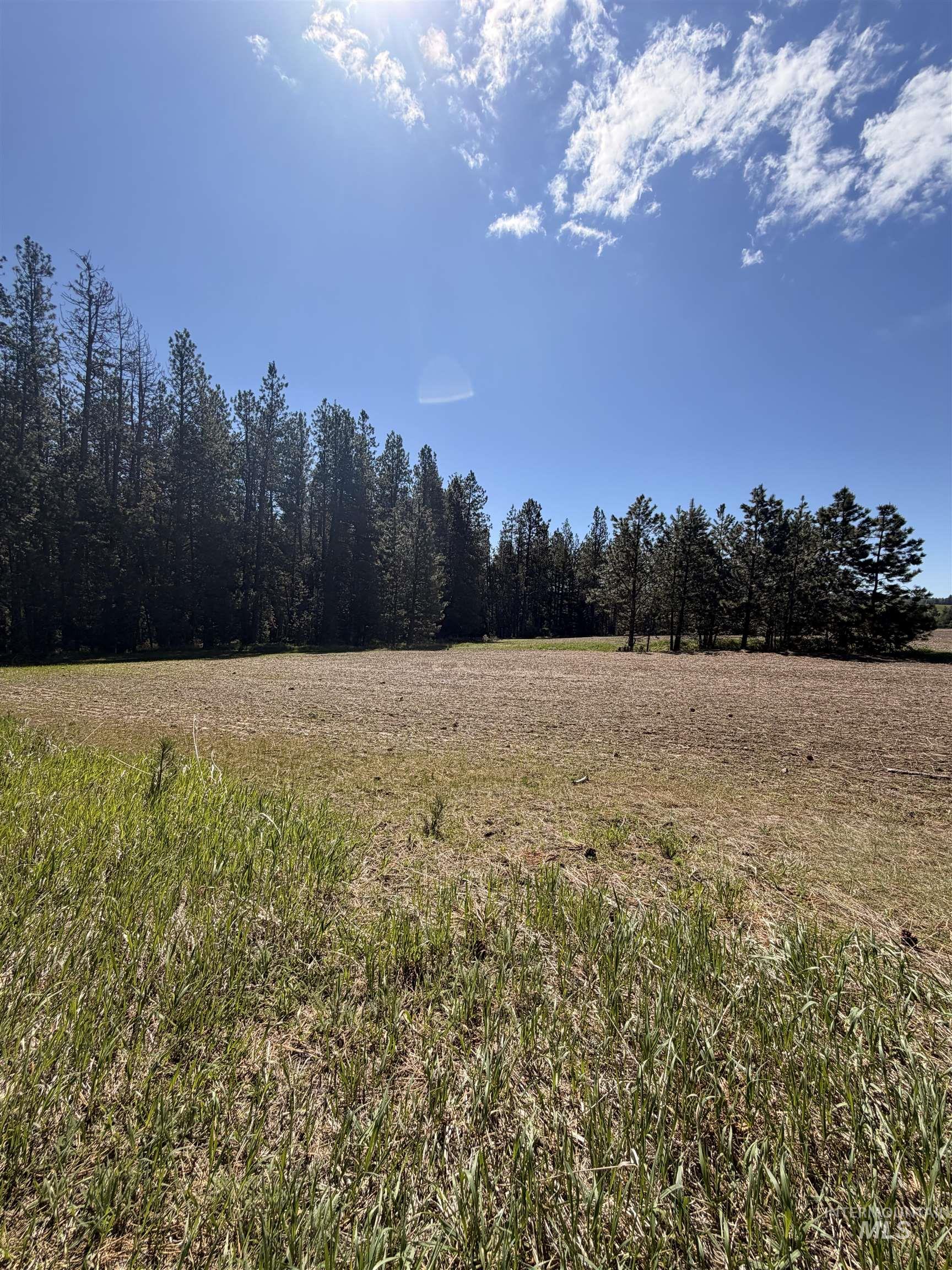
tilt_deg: -3.0
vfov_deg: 102.1
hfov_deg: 85.7
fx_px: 513
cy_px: 635
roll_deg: -2.7
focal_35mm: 14
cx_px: 476
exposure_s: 1/1105
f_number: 2.2
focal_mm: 2.22
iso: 25
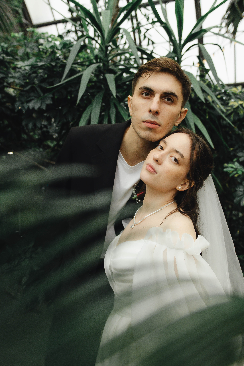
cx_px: 122
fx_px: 366
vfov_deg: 53.1
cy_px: 183
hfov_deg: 36.9
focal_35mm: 36
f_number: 2.8
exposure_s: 1/640
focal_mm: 24
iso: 1600
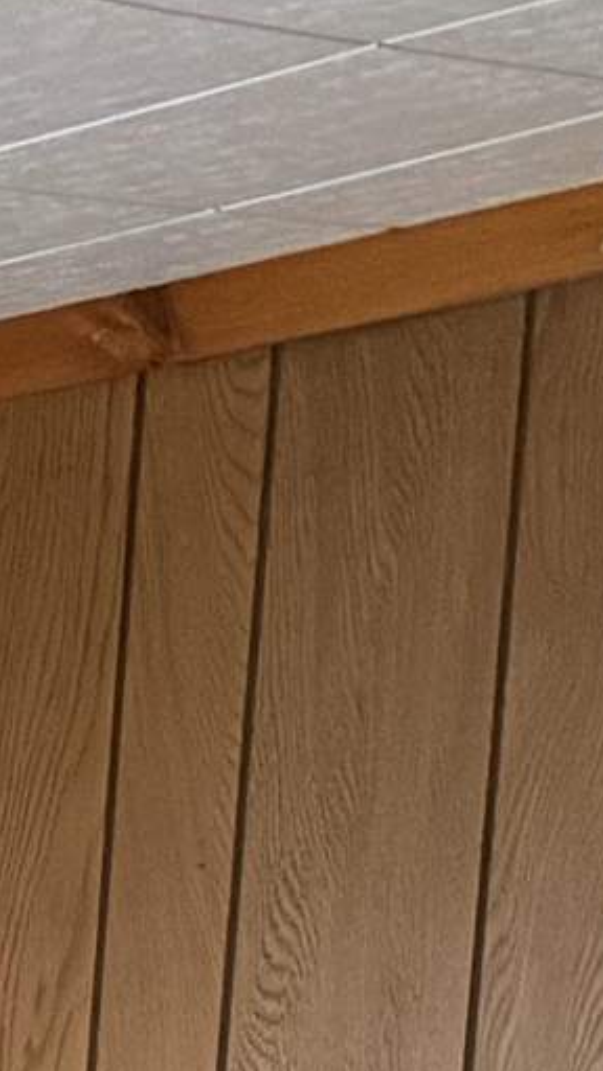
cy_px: 2086
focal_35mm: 157
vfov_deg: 12.2
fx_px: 4463
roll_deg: +0.5
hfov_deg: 5.8
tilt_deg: -8.1
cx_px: -2282
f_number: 1.78
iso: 400
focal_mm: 6.76
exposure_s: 1/60
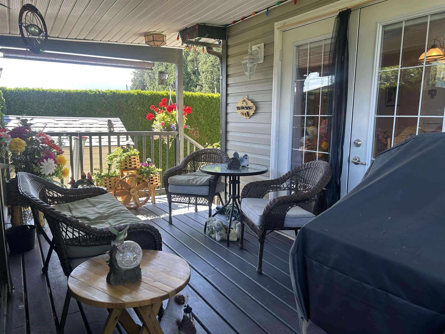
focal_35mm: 26
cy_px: 167
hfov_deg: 67.3
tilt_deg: -9.1
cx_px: 222
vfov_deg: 53.1
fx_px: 334
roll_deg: +0.0
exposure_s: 1/177
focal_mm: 5.7
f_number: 1.5
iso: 40
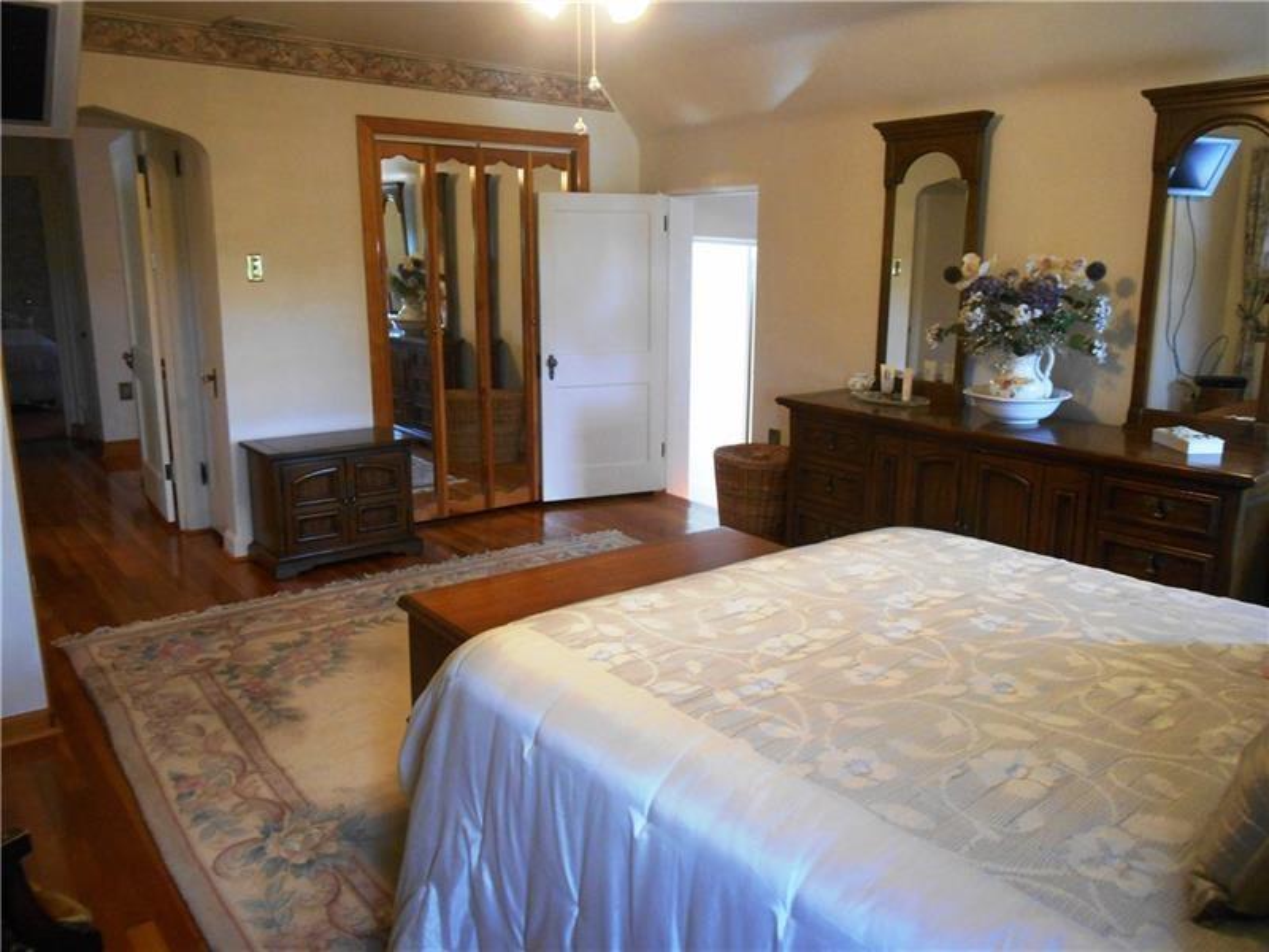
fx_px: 953
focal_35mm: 26
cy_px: 476
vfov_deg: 53.1
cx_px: 634
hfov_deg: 67.3
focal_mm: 4.7
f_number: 3.4
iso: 400
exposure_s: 1/30
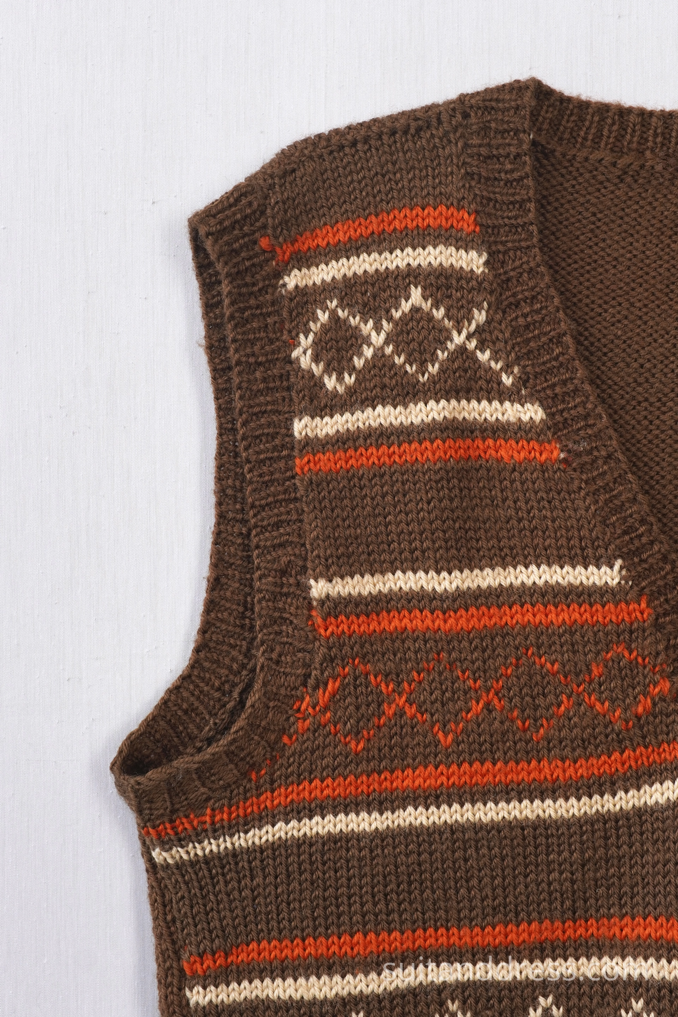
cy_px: 508
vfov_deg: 41.1
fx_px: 1356
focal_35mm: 48
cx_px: 339
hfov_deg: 28.1
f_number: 7.1
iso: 320
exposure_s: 1/60
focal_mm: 32
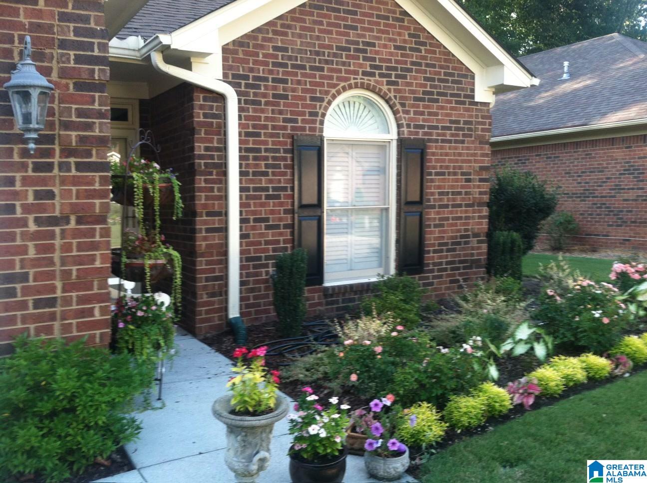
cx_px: 324
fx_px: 653
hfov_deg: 52.7
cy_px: 242
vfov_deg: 40.6
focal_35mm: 35
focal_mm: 3.85
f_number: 2.8
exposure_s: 1/120
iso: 80
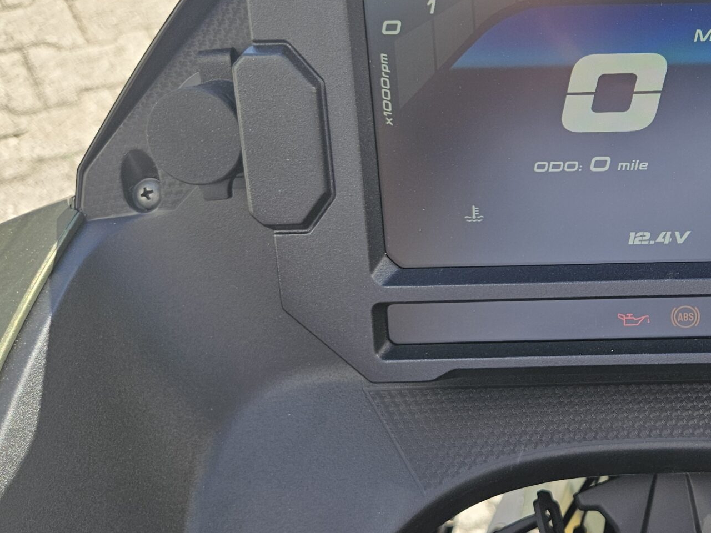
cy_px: 180
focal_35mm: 46
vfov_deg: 31.3
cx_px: 666
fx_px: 945
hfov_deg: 37.9
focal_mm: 5.4
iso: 50
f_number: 1.8
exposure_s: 1/719
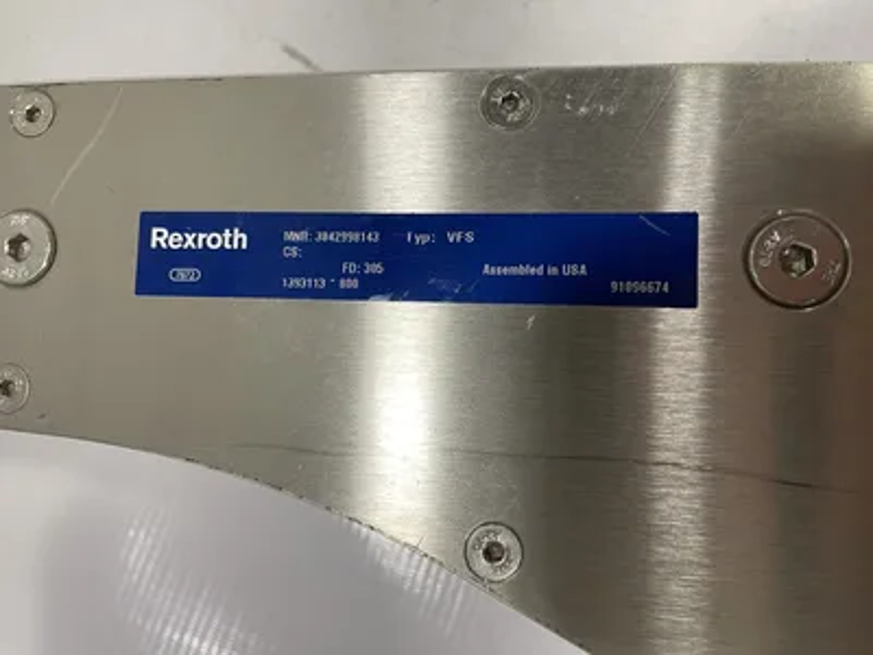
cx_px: 436
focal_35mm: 26
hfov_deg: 67.3
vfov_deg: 53.1
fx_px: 656
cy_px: 328
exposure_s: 1/60
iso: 100
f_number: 1.6
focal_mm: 4.2
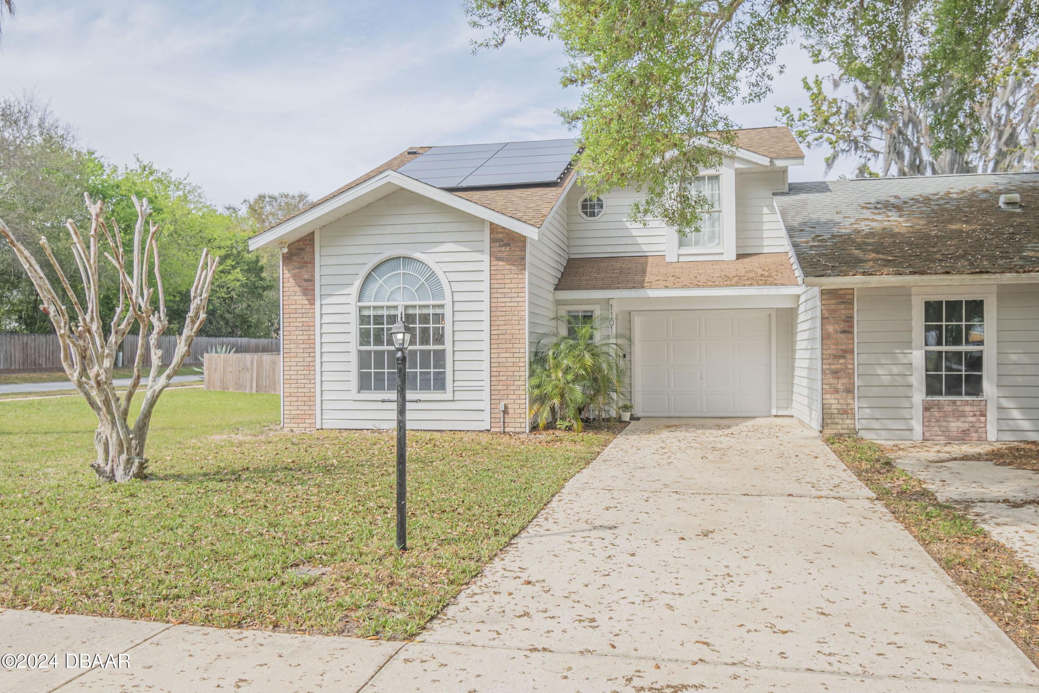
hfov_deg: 61.9
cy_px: 346
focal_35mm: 30
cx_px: 520
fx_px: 866
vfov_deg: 43.6
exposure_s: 1/400
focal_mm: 20
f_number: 7.1
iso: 100
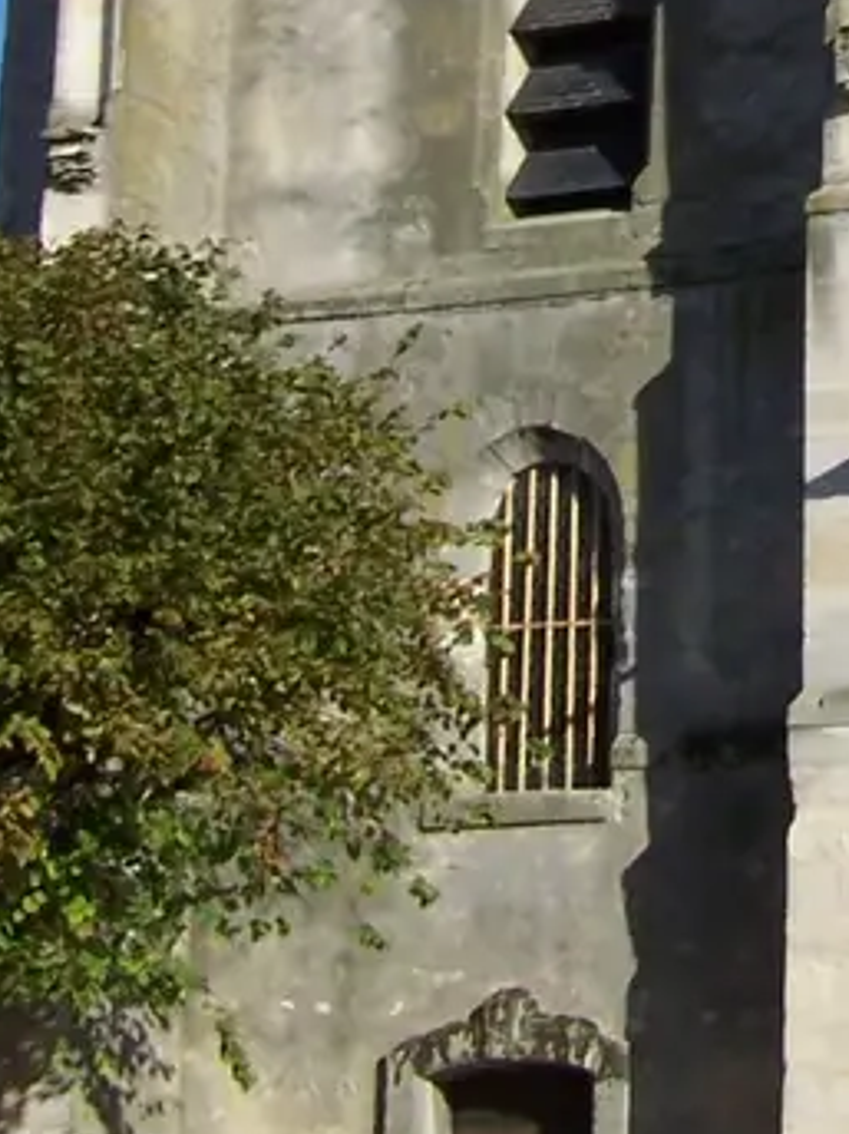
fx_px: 4647
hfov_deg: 10.3
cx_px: 1060
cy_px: -387
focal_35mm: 142
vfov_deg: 13.4
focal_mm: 6.3
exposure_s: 1/1000
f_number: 4
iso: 80
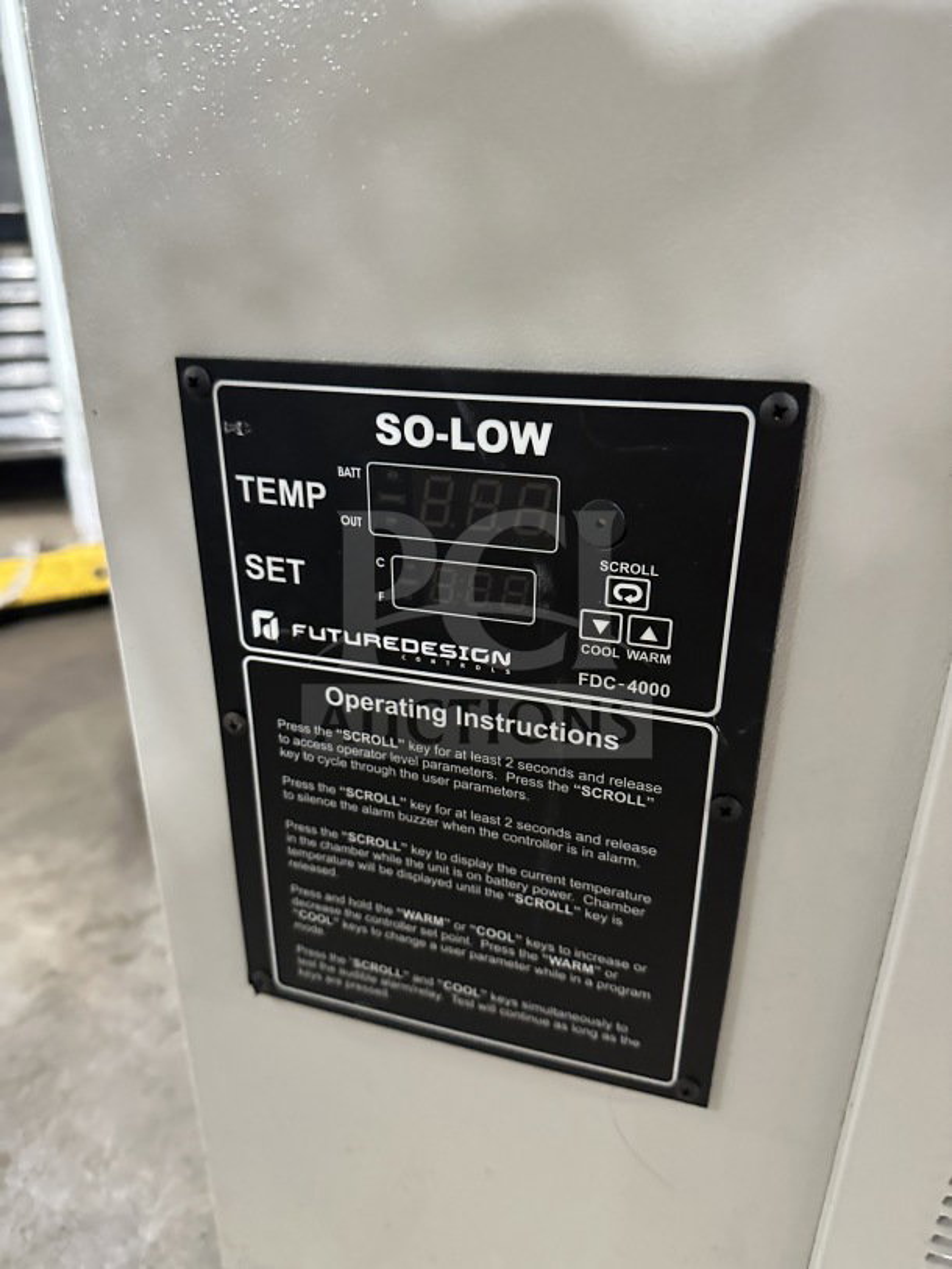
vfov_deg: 71.6
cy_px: 634
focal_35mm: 24
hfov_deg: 56.8
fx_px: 880
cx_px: 476
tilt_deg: -21.2
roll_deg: -2.3
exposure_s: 1/46
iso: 1000
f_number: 1.78
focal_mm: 6.86
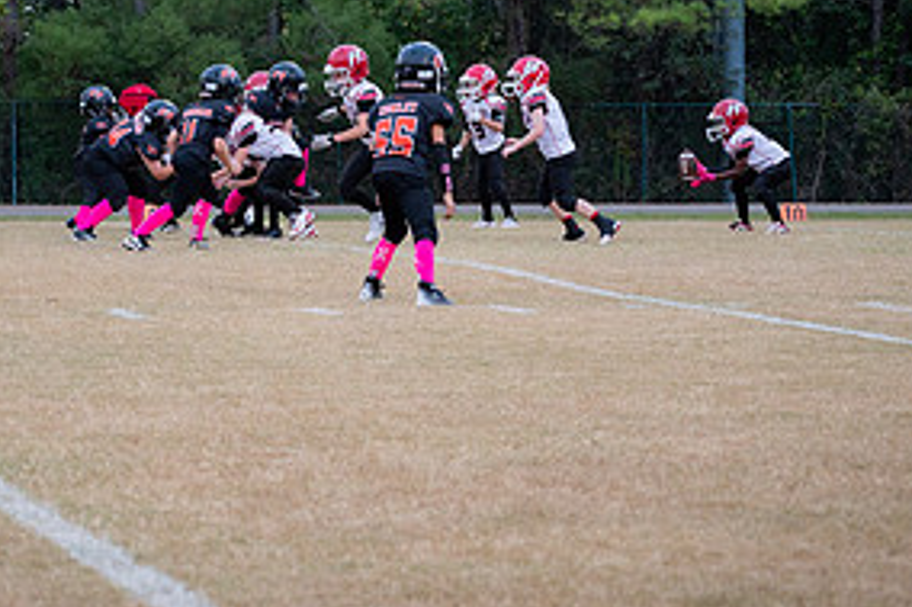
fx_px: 3620
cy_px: 106
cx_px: 350
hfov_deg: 14.3
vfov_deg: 9.6
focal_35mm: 143
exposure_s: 1/400
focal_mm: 70
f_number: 4
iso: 1250
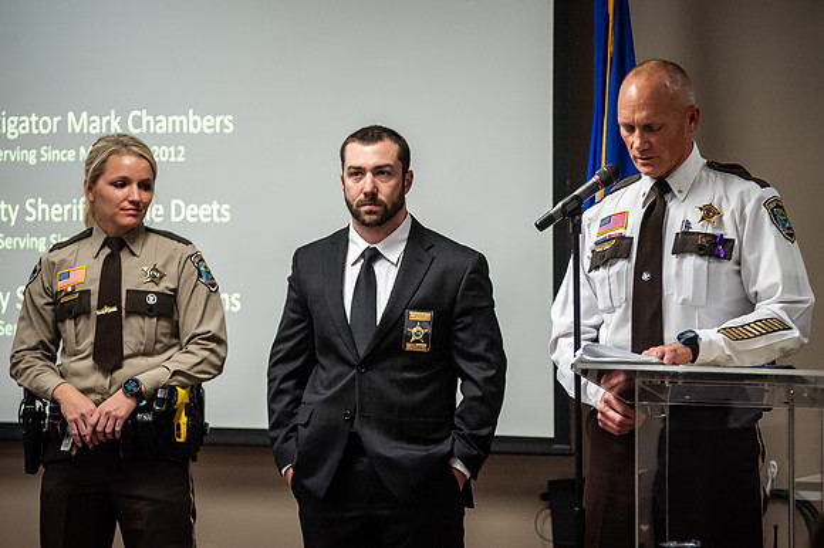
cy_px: 266
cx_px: 423
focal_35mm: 155
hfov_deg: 13.3
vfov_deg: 8.9
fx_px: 3537
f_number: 2.8
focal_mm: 135
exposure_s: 1/400
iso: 3200
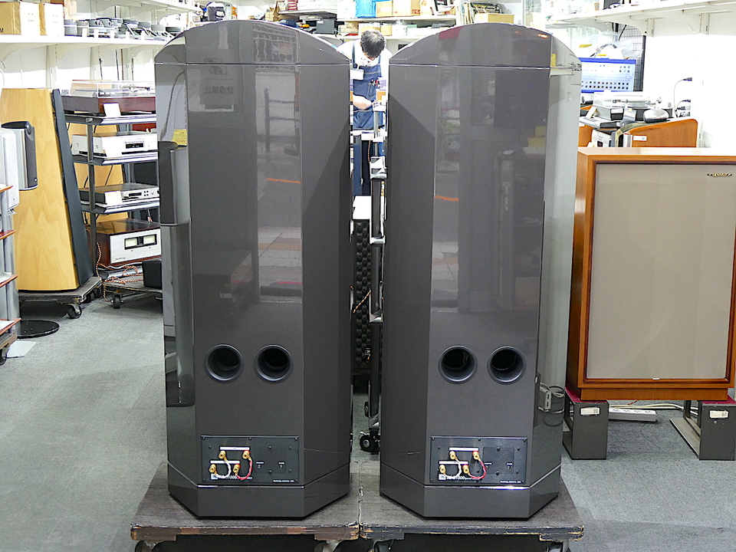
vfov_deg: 29.1
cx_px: 368
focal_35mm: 50
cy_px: 276
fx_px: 1063
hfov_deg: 38.2
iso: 200
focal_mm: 9
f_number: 4.1
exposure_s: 1/2.5
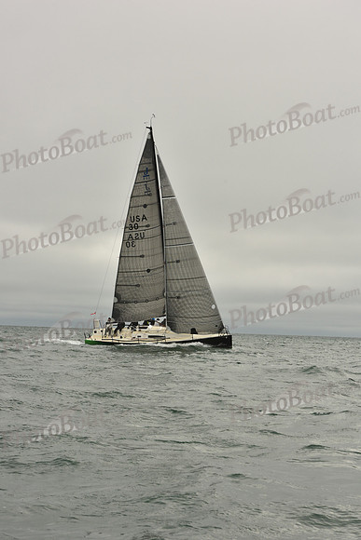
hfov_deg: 18.2
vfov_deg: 27.0
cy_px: 270
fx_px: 1127
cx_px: 180
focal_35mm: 75
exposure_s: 1/800
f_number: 10
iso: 320
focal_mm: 75
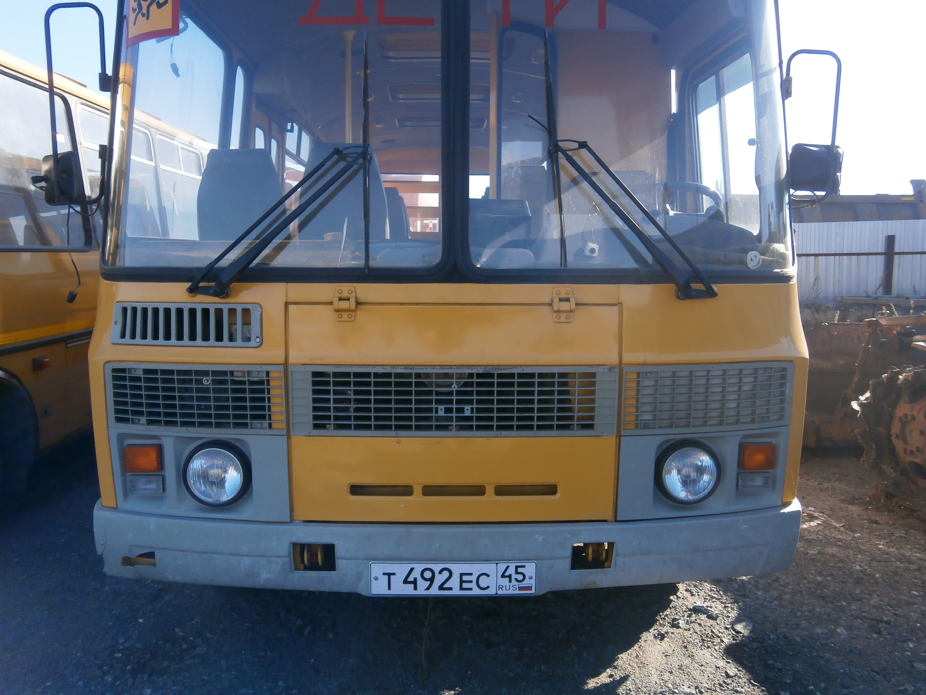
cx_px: 463
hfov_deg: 67.3
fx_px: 696
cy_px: 348
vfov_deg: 53.1
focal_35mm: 26
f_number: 2.8
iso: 80
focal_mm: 4.7
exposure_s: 1/400
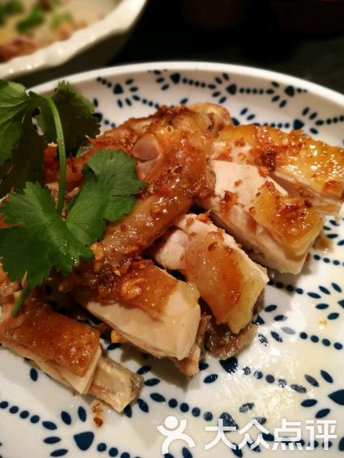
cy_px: 197
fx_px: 437
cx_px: 148
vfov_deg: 55.1
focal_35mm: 33
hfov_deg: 42.9
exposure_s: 1/33.3
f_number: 4
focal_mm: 4.5
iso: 200
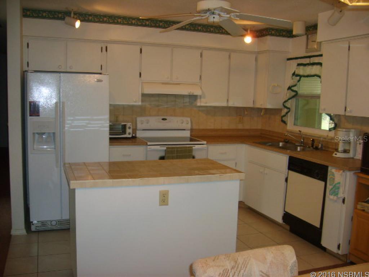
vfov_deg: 40.7
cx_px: 184
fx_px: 373
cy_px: 138
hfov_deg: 52.6
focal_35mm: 35
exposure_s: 1/30
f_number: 2.8
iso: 100
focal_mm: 5.8
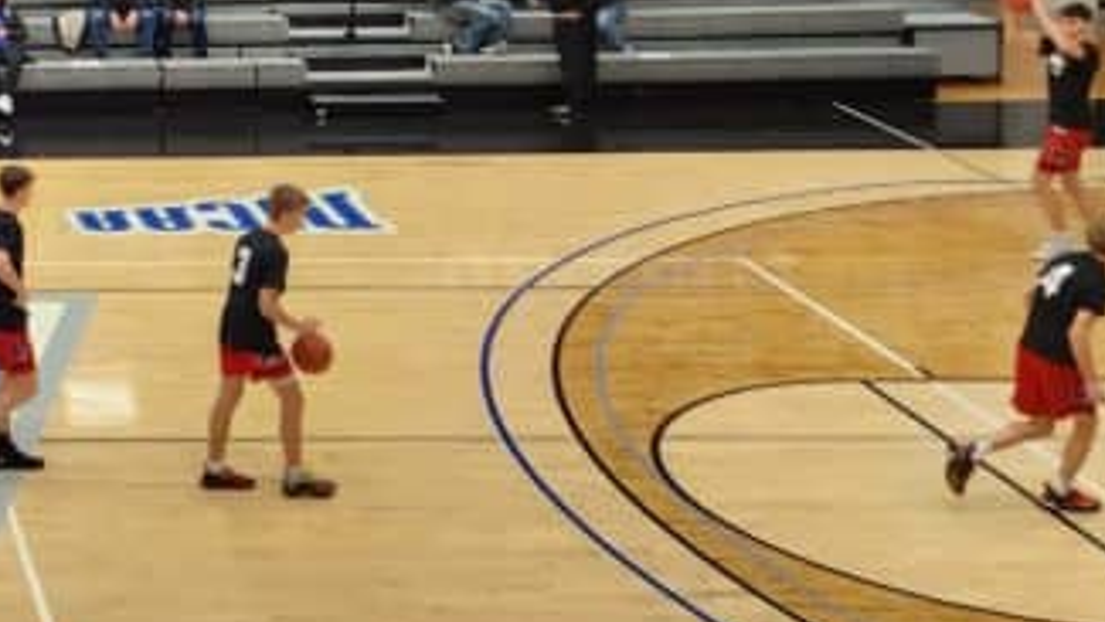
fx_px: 2315
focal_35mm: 79
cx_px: -391
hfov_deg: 23.3
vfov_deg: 14.7
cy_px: -146
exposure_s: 1/180
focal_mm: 5.4
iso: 160
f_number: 1.8
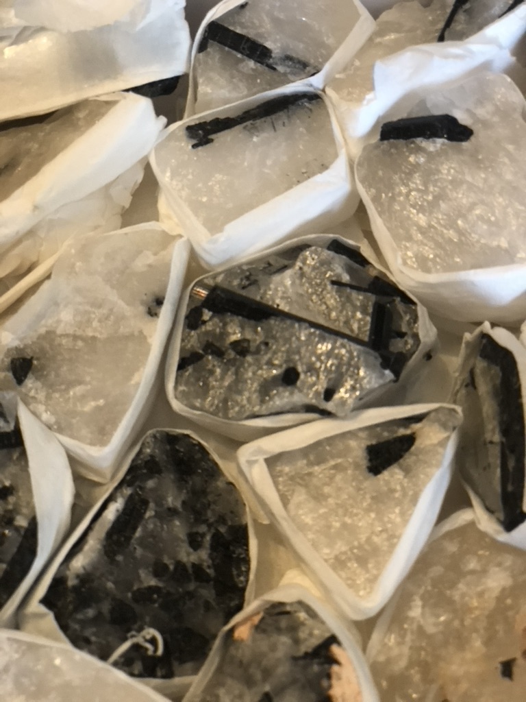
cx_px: 263
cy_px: 351
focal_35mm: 57
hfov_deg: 25.7
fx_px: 1155
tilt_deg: -64.6
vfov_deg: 33.8
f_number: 2.8
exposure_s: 1/33
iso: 320
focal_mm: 6.6
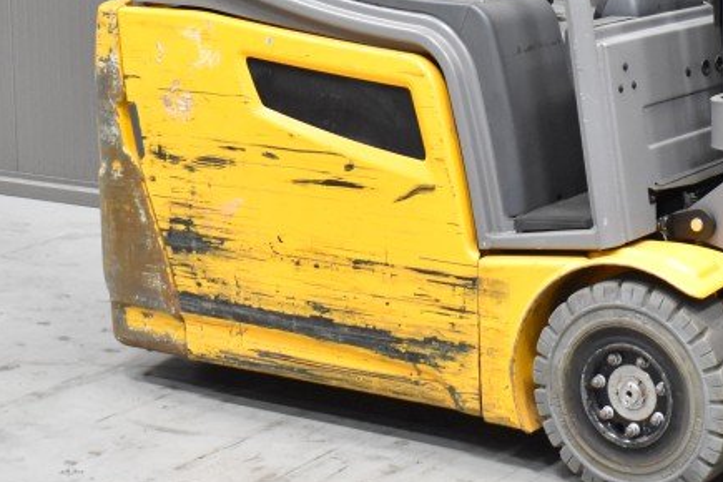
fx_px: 1827
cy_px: -15
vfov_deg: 14.7
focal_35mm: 91
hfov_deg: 22.0
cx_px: 593
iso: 1600
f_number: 4.5
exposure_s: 1/40
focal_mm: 22
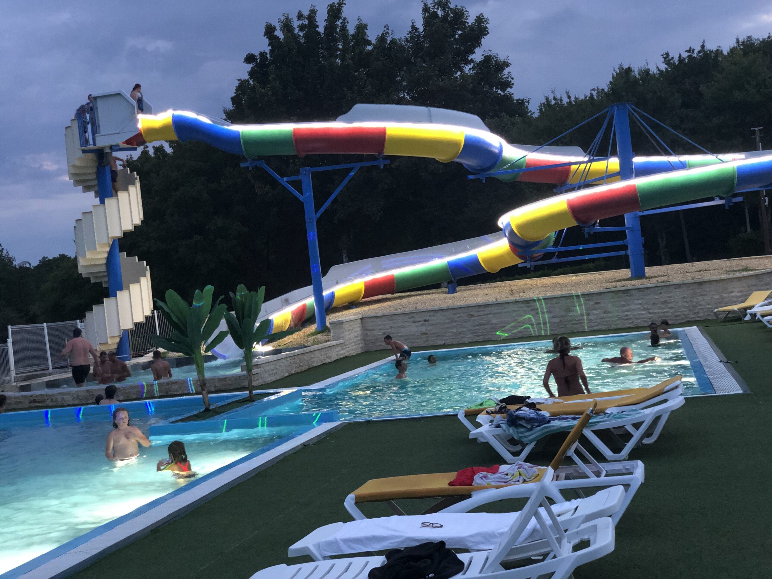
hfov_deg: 36.8
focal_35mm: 52
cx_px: 386
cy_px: 290
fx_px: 1160
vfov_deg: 28.0
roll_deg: +5.7
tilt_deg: -0.7
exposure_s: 1/11
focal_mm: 6
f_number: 2.4
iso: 160
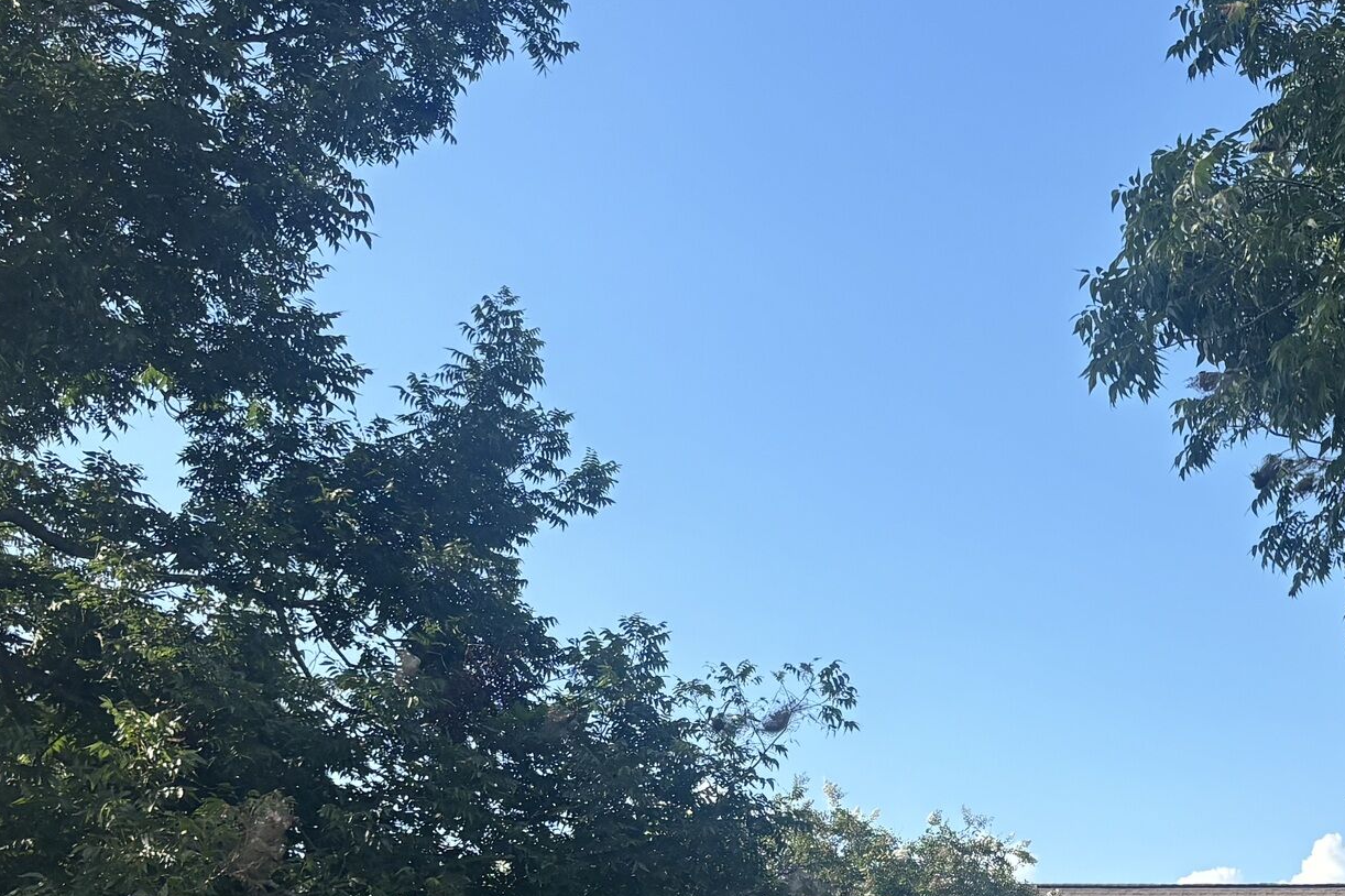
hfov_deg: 28.5
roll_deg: +1.1
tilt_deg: +8.5
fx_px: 2540
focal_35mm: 68
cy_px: 873
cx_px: 1211
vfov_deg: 19.5
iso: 50
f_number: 1.6
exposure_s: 1/1876
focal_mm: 5.96
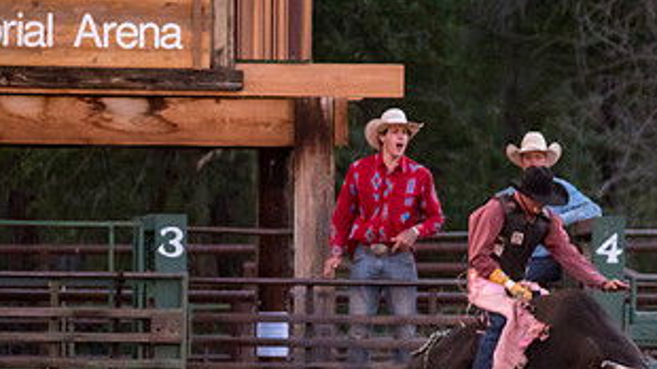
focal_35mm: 482
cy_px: 366
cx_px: 386
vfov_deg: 2.5
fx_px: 8393
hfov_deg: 4.5
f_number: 2.8
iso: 1600
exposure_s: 1/250
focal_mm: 200
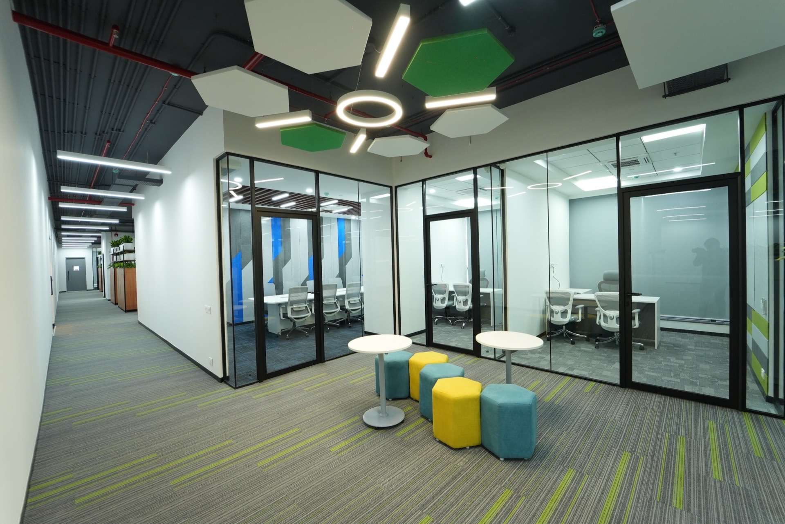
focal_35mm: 14
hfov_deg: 104.2
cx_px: 392
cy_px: 262
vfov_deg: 81.3
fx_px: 305
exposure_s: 1/100
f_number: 4
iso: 1250
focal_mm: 14
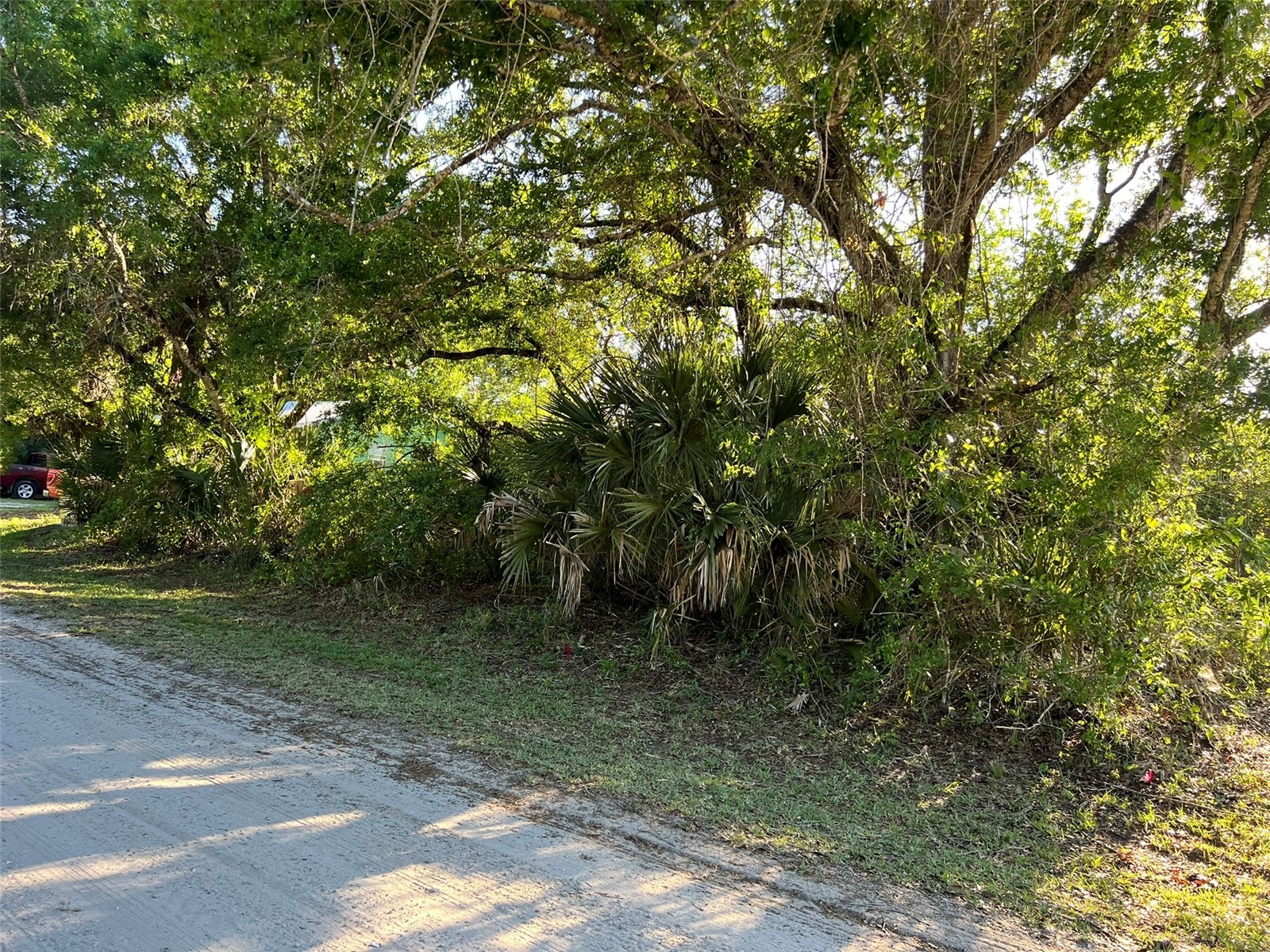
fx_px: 954
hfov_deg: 67.3
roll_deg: -5.9
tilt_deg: +4.1
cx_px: 635
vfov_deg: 53.1
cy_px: 476
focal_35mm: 26
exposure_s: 1/200
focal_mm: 5.7
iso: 40
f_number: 1.5
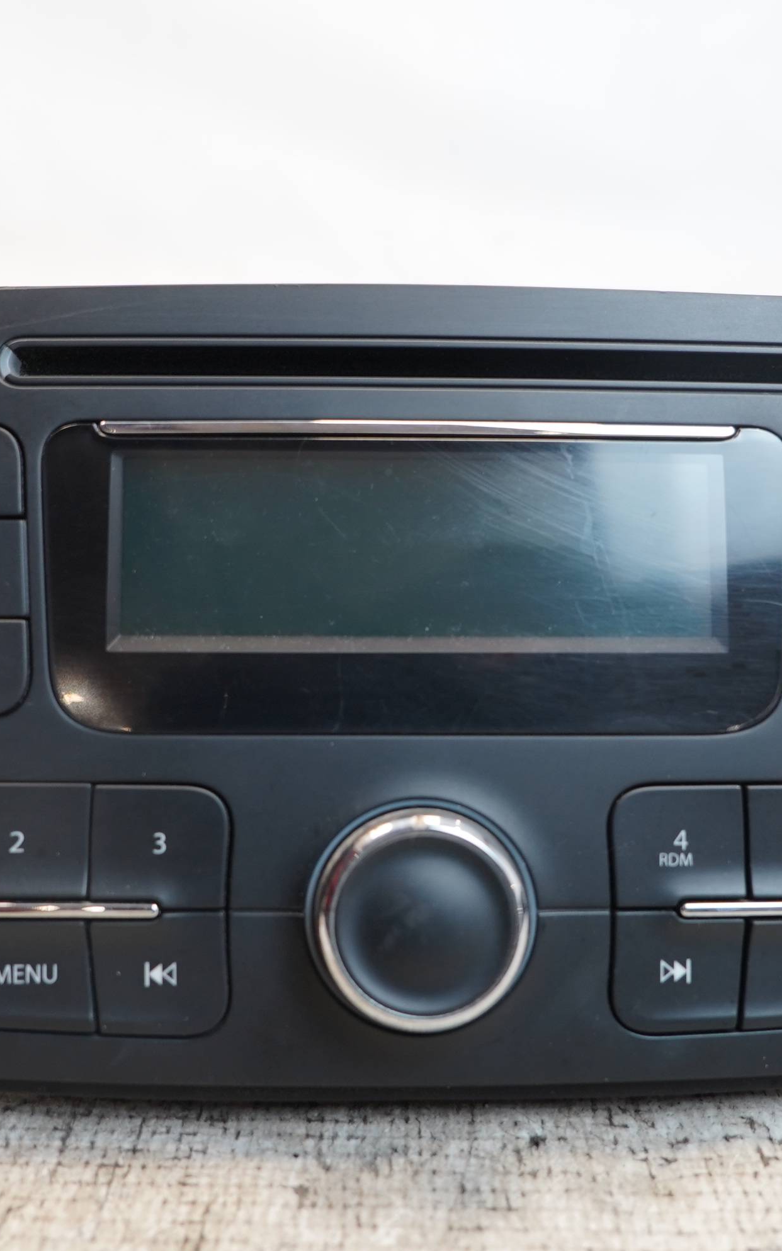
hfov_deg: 34.4
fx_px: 1262
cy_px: 628
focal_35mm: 37
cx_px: 404
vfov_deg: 52.7
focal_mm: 16
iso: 400
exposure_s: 1/60
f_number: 4
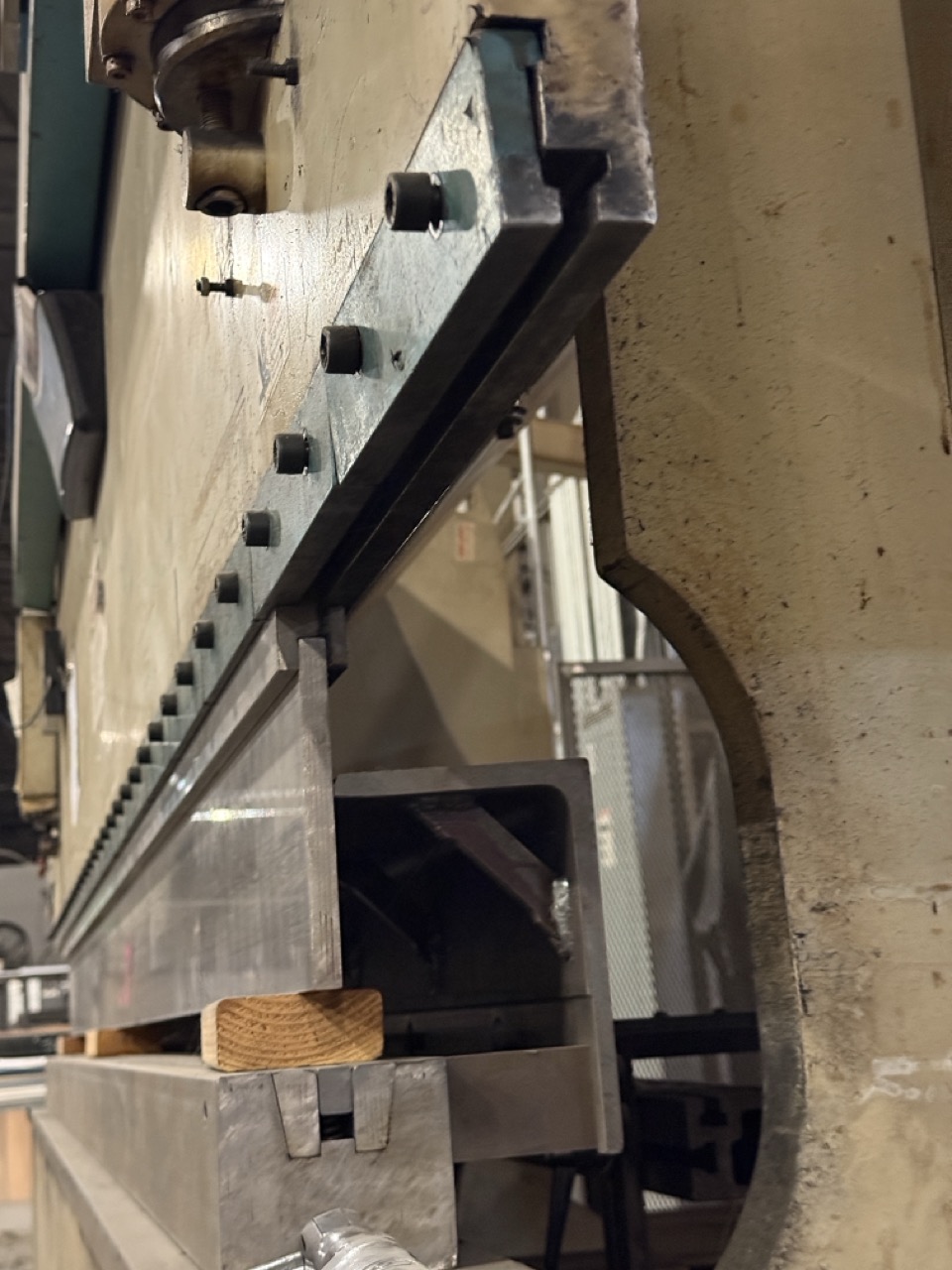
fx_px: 1760
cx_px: 476
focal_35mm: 48
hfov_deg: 30.3
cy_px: 635
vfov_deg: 39.7
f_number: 1.78
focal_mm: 6.76
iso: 800
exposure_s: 1/27
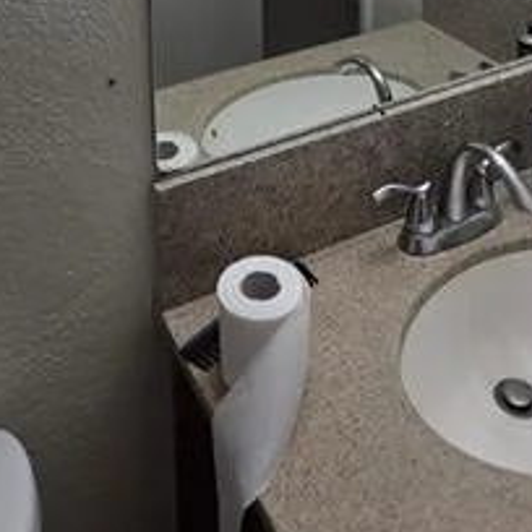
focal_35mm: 45
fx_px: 782
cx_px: 235
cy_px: -219
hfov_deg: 37.5
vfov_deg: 28.2
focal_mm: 2.2
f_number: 1.9
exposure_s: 1/120
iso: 40
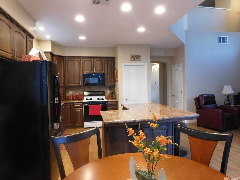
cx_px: 120
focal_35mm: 23
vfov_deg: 58.9
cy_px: 90
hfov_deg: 73.9
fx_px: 159
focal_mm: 4
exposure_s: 1/20
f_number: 3
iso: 400
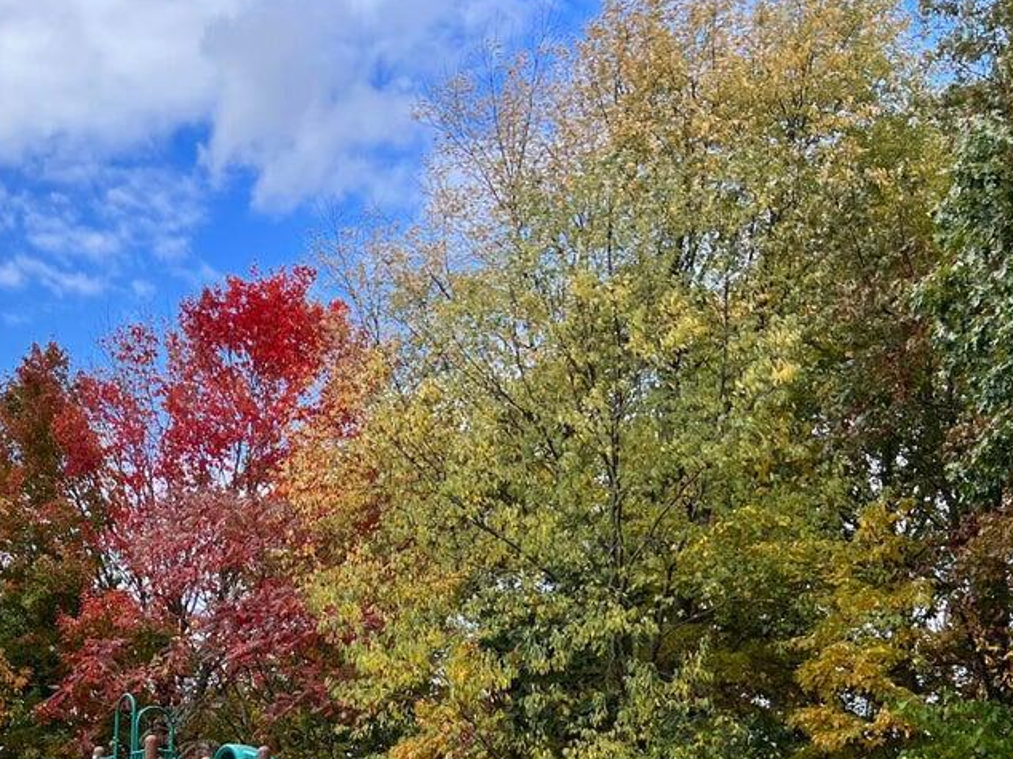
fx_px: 1638
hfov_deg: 32.9
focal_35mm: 56
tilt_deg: +4.6
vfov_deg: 24.7
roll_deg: -2.5
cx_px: 130
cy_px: 777
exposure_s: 1/1209
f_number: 1.5
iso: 50
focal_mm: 5.7
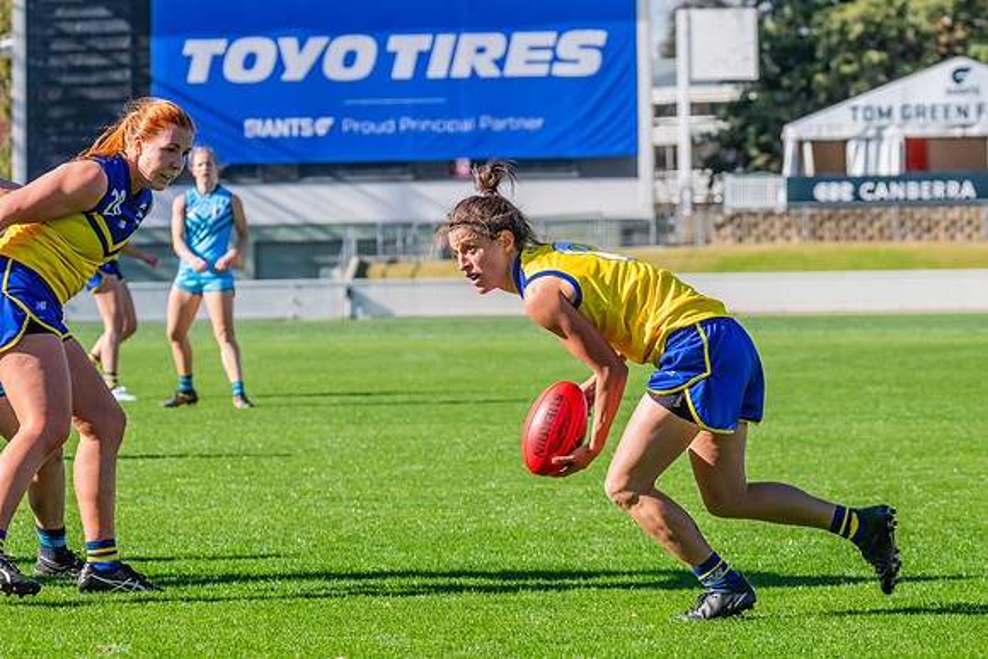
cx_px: 583
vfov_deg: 6.8
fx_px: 5516
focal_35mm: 201
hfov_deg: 10.2
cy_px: 321
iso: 800
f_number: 9
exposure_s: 1/1250
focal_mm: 170
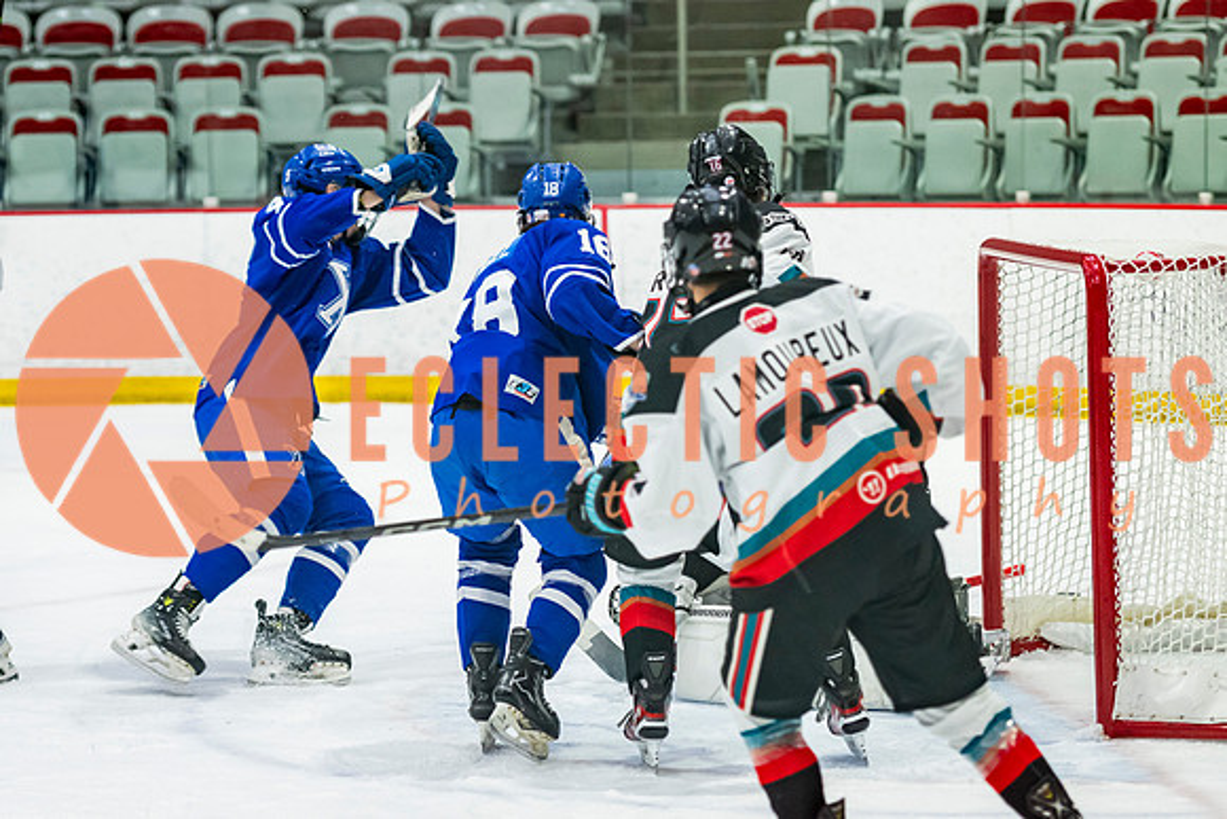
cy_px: 431
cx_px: 467
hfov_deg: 12.9
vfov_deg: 8.7
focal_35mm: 159
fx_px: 5410
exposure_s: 1/1000
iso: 1600
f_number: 3.2
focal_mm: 102
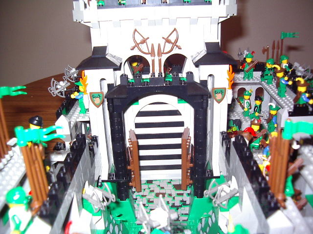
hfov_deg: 49.0
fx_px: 344
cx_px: 156
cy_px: 117
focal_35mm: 38
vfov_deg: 37.7
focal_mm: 5.8
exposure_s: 1/60
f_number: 2.6
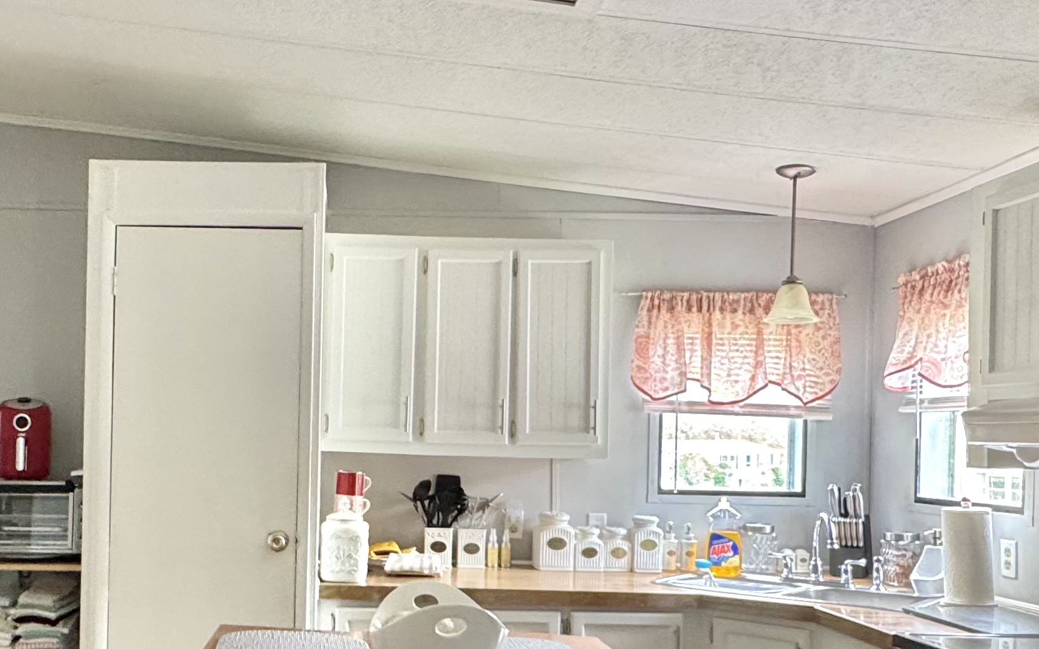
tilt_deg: -0.7
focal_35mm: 36
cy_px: 438
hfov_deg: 52.6
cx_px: 321
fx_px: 1019
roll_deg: -0.7
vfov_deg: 35.0
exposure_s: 1/60
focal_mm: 2.22
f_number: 2.2
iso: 400
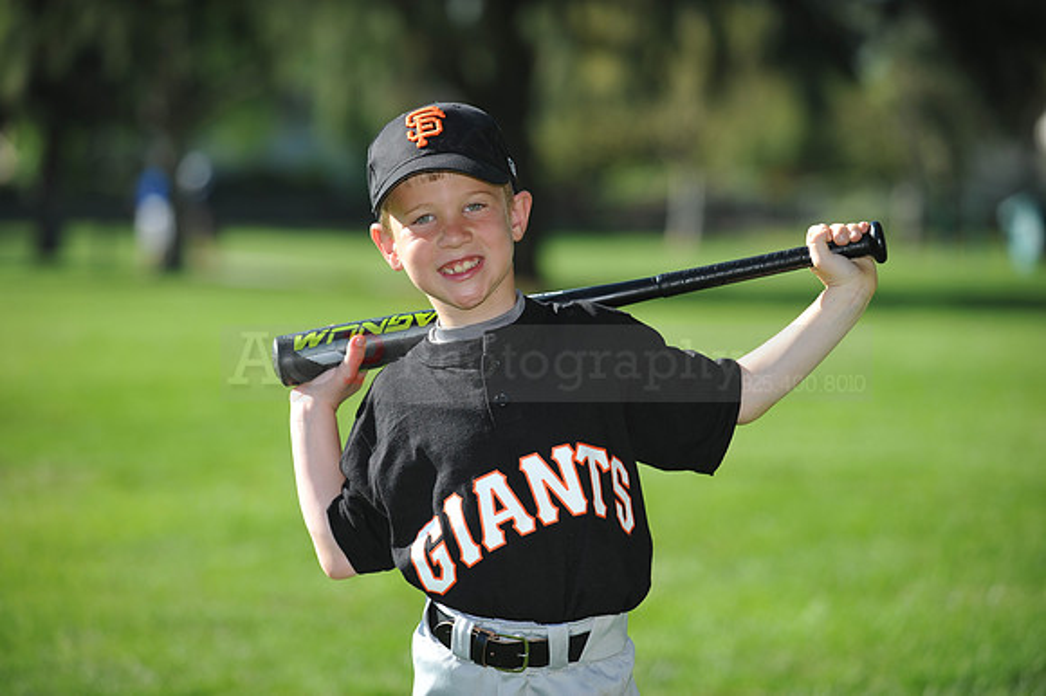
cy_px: 348
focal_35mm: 145
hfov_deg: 14.2
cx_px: 523
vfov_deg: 9.5
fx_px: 4210
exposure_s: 1/1000
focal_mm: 145
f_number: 4
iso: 200
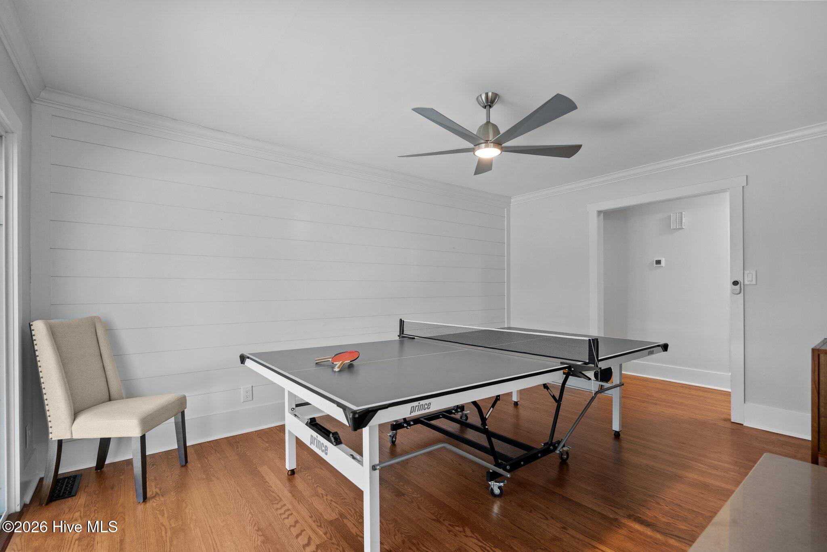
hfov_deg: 96.7
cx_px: 414
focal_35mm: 16
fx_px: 367
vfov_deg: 73.7
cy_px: 276
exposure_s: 1/6
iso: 400
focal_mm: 16
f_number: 4
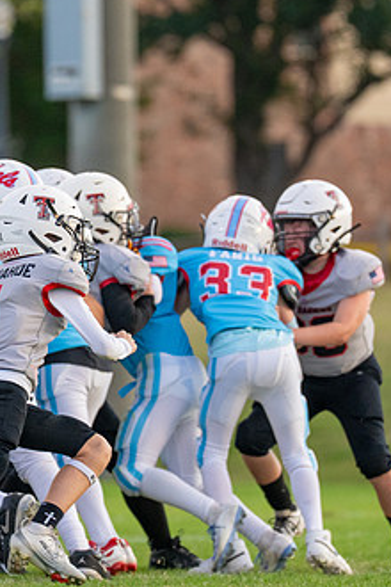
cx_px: 83
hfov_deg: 2.4
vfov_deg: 3.5
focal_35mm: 581
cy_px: 324
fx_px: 9465
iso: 1000
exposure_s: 1/1600
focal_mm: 200
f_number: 2.8
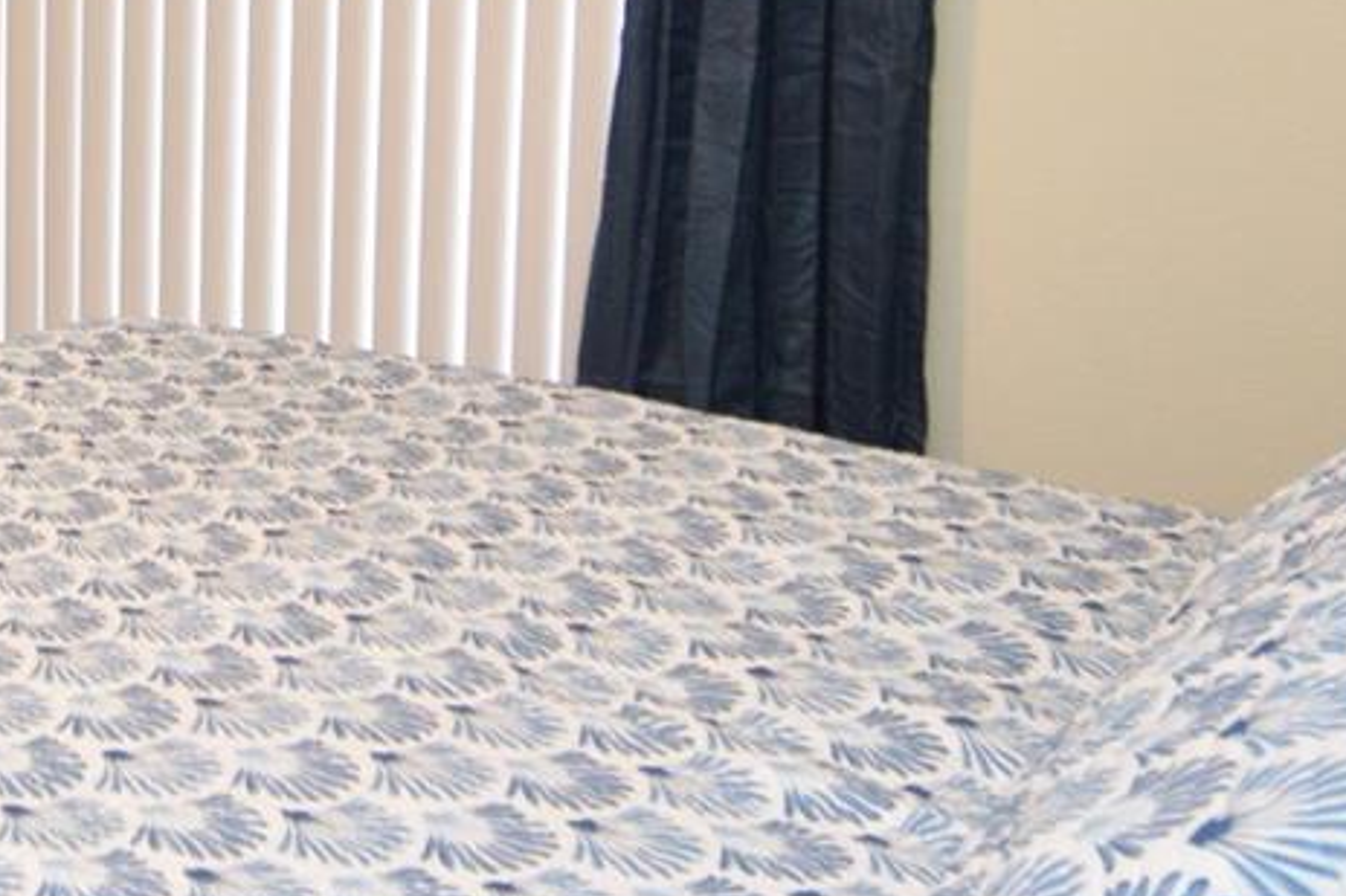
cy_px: 62
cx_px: -12
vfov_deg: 21.3
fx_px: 2317
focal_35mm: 62
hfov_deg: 30.1
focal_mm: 12
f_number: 4
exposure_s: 1/60
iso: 560
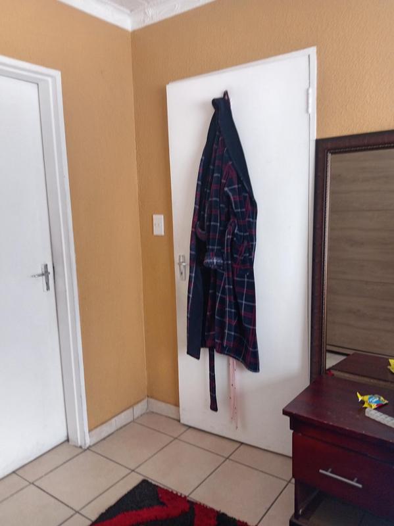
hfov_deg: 51.3
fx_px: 410
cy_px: 263
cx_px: 197
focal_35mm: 27
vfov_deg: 65.4
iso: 267
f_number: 1.8
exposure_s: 1/25
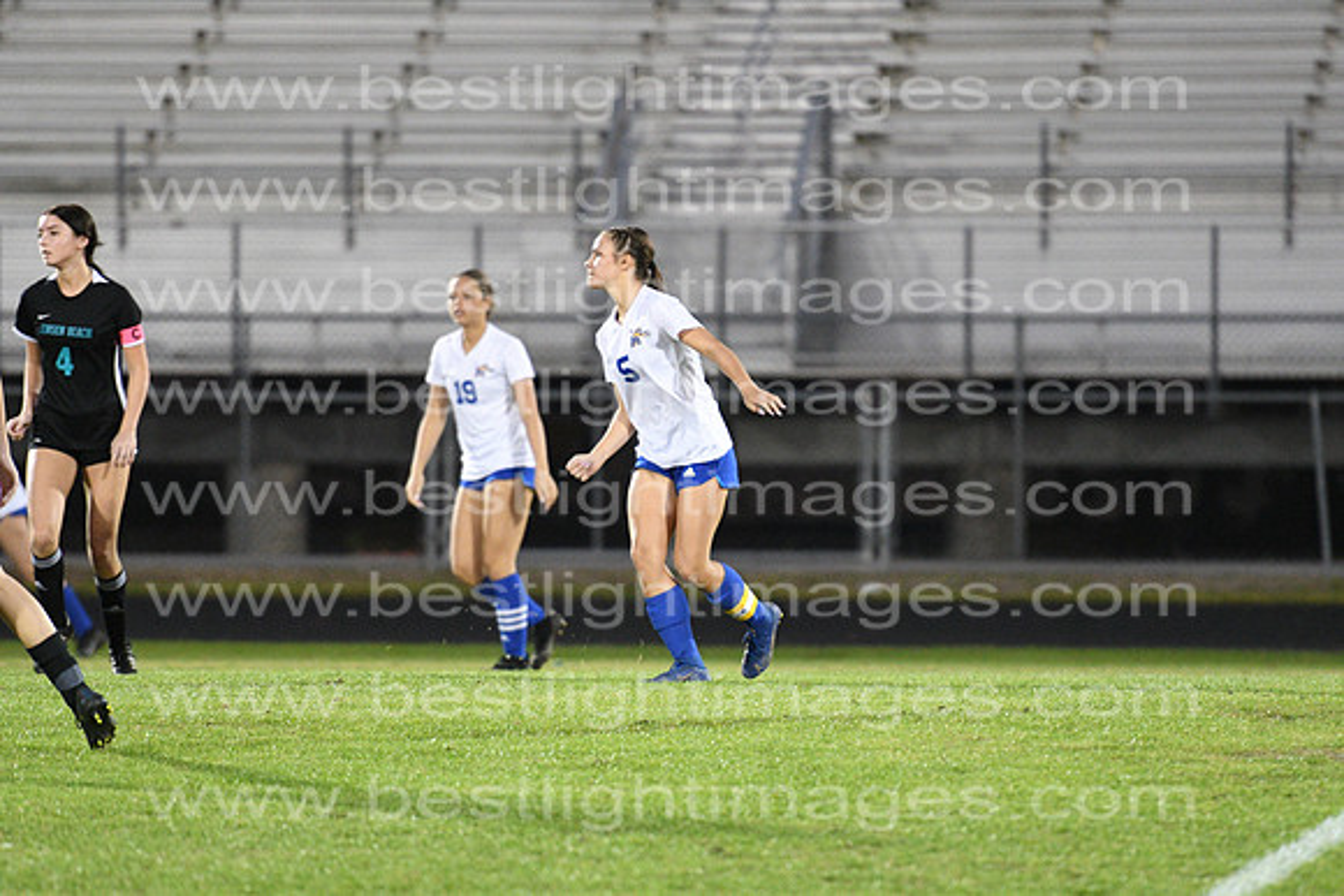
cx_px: 672
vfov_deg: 4.6
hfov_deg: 6.9
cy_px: 448
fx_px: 11202
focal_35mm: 300
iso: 5600
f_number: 2.8
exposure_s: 1/800
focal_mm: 200
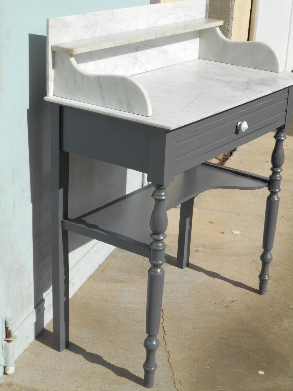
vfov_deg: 29.4
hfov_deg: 22.3
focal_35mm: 66
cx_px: 146
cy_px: 196
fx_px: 745
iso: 80
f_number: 5.3
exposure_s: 1/640
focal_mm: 11.6
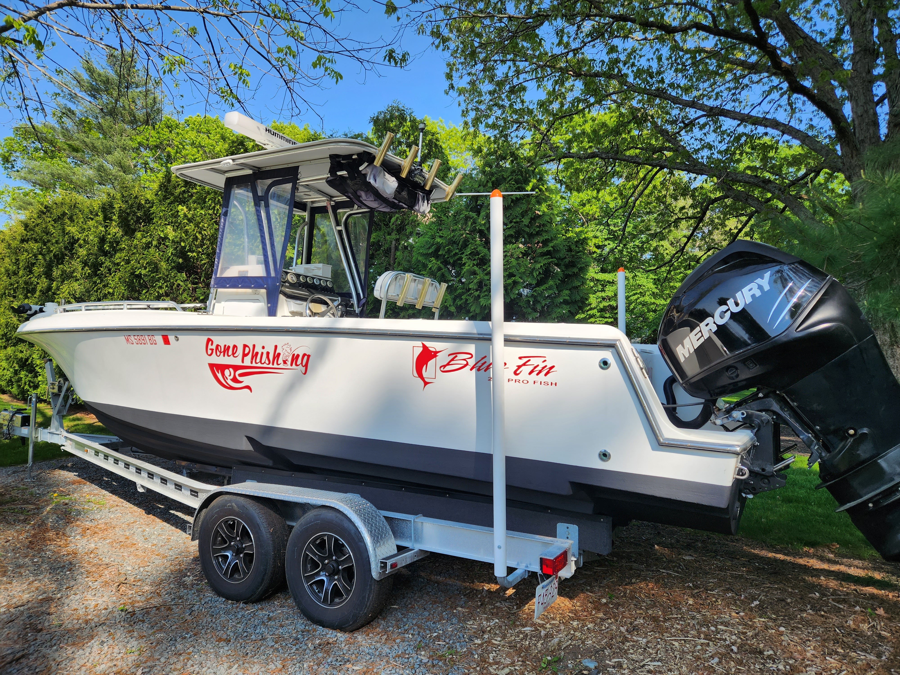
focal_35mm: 23
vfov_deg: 58.9
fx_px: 598
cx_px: 450
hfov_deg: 73.9
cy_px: 338
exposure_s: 1/929
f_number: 1.8
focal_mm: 5.4
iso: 20
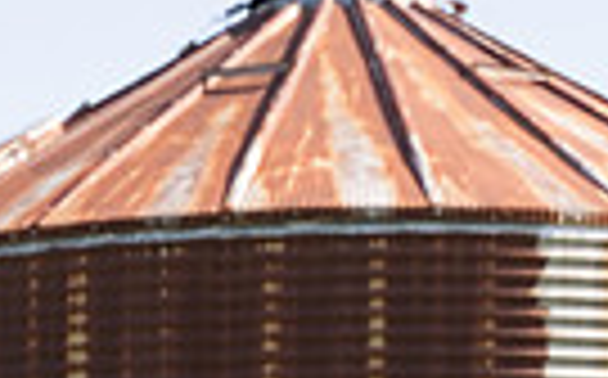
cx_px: -167
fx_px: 4137
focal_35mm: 250
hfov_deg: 8.3
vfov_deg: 4.9
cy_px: 1256
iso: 400
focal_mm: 57
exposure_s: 1/320
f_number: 10
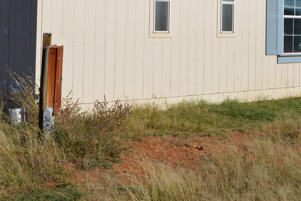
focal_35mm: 86
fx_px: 719
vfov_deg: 15.5
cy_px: -11
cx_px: 153
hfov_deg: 23.6
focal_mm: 32
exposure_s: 1/400
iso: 100
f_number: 9
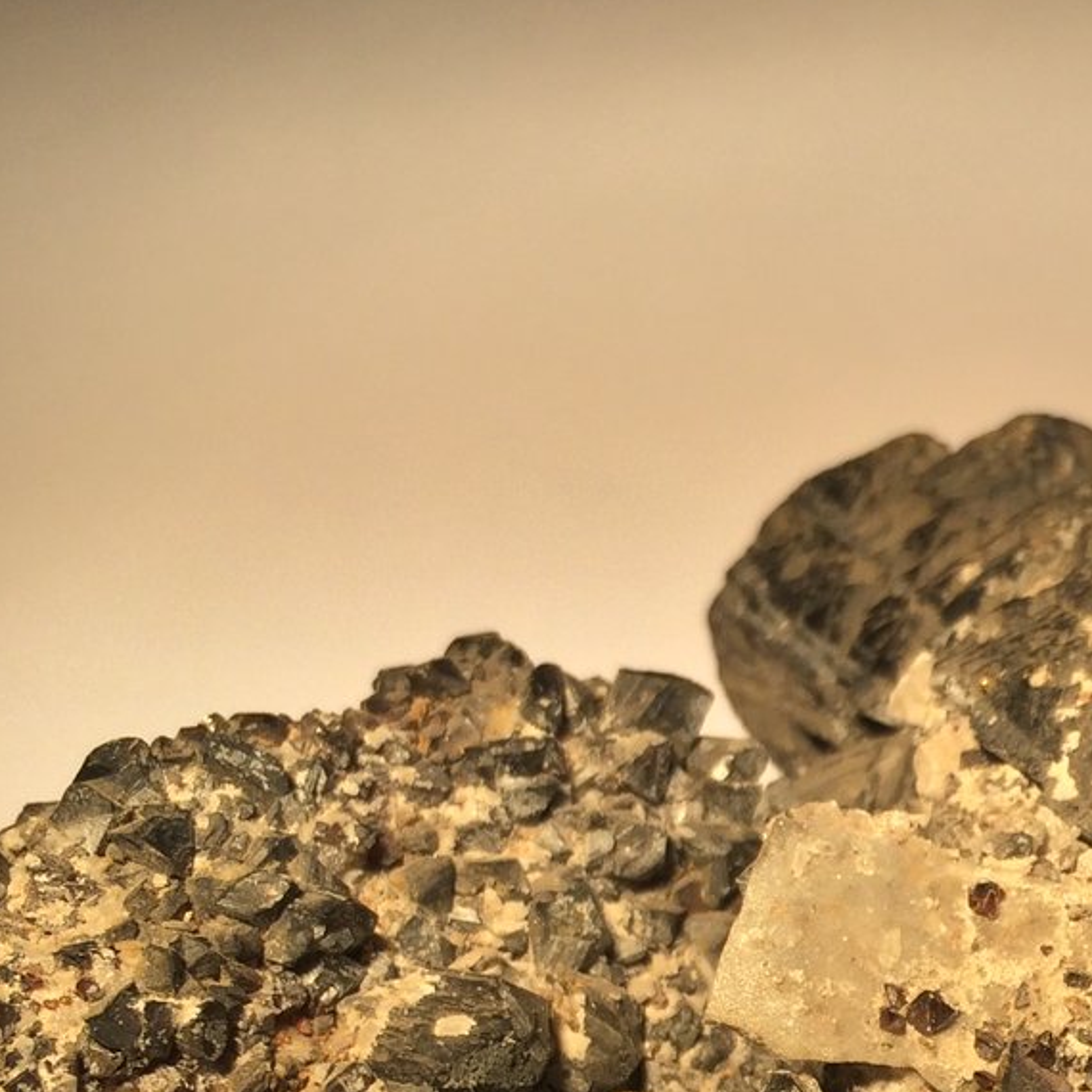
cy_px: 1125
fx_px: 2570
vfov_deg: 22.9
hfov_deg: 23.2
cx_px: 1033
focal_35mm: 72
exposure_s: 1/354
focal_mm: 4.15
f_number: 2.2
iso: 32
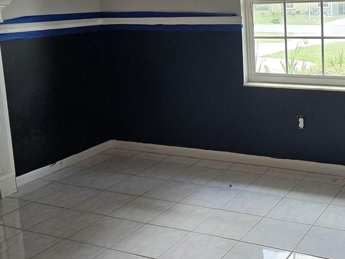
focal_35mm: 49
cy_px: 76
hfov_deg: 37.7
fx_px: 488
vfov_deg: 29.4
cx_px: 271
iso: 160
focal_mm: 5.4
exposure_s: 1/120
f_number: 1.8
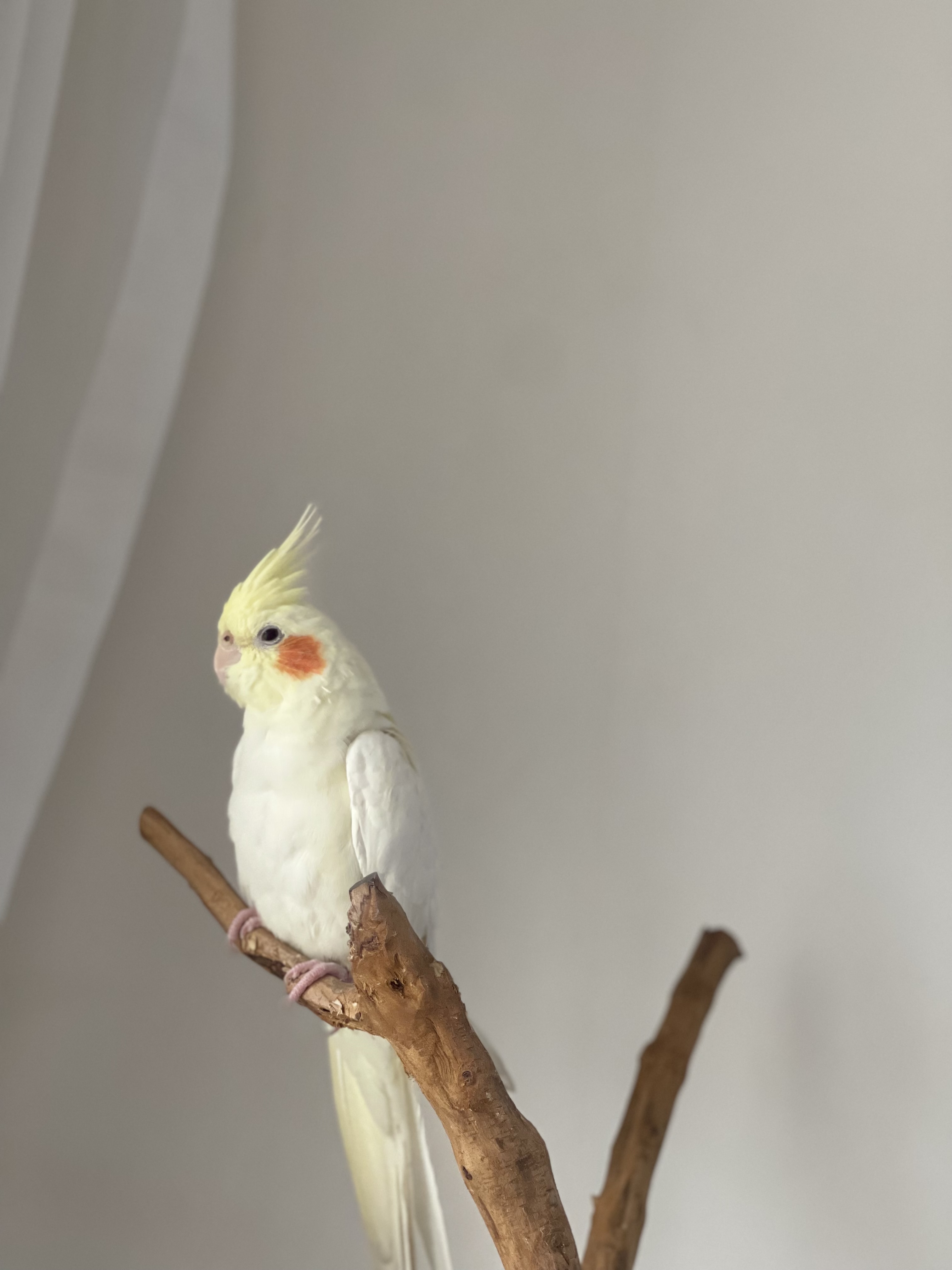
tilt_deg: +9.3
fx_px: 2347
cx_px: 476
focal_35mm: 64
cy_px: 635
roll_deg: -4.2
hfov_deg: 22.9
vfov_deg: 30.3
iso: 250
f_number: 2.2
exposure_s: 1/83
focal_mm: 7.5
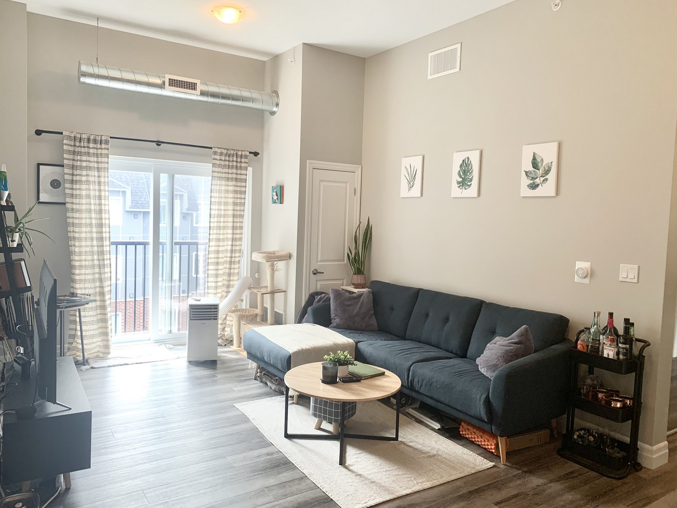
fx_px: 508
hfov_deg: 67.3
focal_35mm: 26
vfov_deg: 53.1
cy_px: 254
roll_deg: -4.0
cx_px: 338
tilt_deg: -2.2
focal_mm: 4.25
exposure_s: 1/120
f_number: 1.8
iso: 64
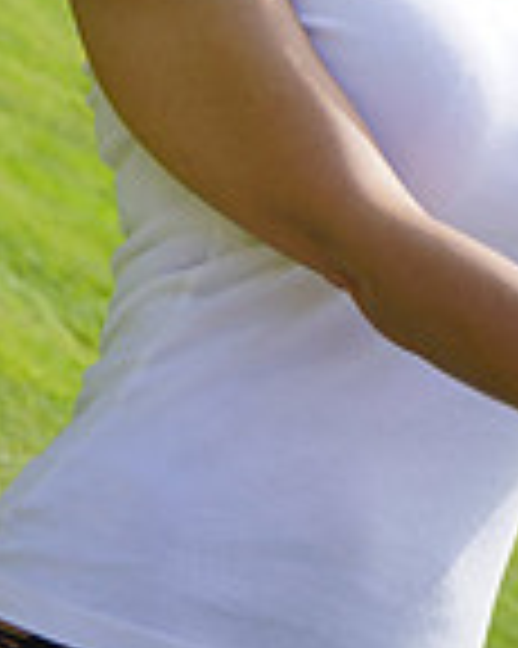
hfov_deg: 7.0
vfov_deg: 8.6
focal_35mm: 220
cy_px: -279
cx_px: 338
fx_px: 4220
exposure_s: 1/400
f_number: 5.6
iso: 100
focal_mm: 50
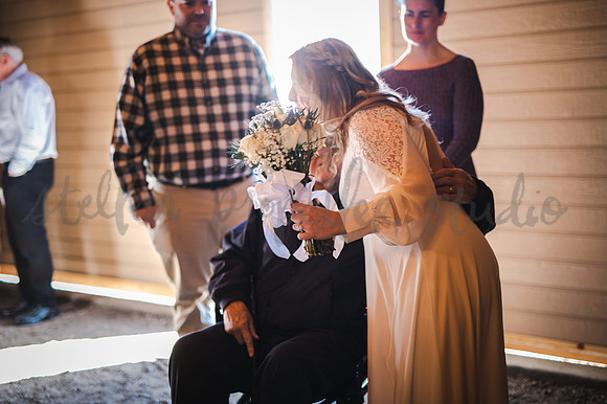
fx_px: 843
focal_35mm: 50
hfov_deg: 39.6
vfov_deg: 27.0
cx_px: 304
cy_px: 202
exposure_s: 1/160
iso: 1000
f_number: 1.4
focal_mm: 50
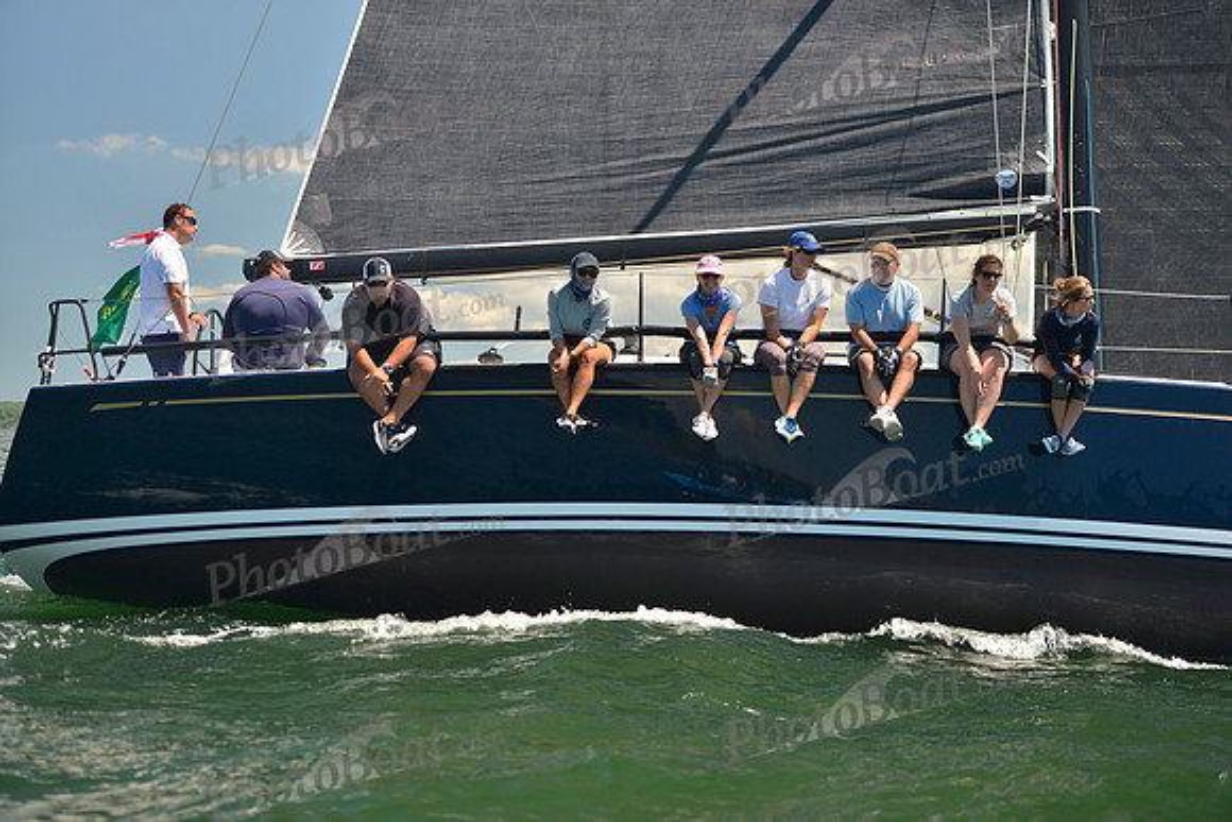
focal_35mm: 82
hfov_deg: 24.8
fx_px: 2807
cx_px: 616
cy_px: 411
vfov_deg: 16.7
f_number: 2.8
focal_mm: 82
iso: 280
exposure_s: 1/1250
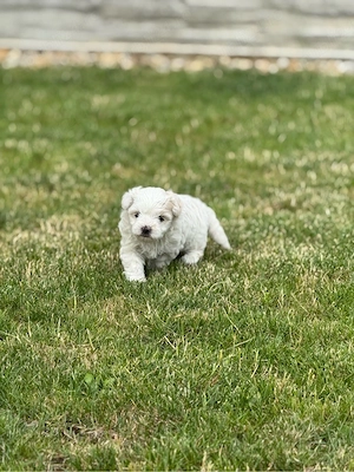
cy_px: 236
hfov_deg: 12.3
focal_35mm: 120
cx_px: 177
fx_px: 1636
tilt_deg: -14.4
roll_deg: +0.1
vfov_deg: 16.4
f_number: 2.8
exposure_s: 1/302
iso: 50
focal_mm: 15.66
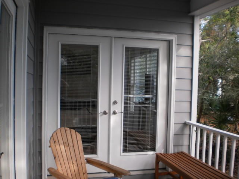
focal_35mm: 36
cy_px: 90
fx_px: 249
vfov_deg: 39.7
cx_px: 120
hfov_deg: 51.4
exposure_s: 1/100
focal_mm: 6.3
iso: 100
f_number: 3.1
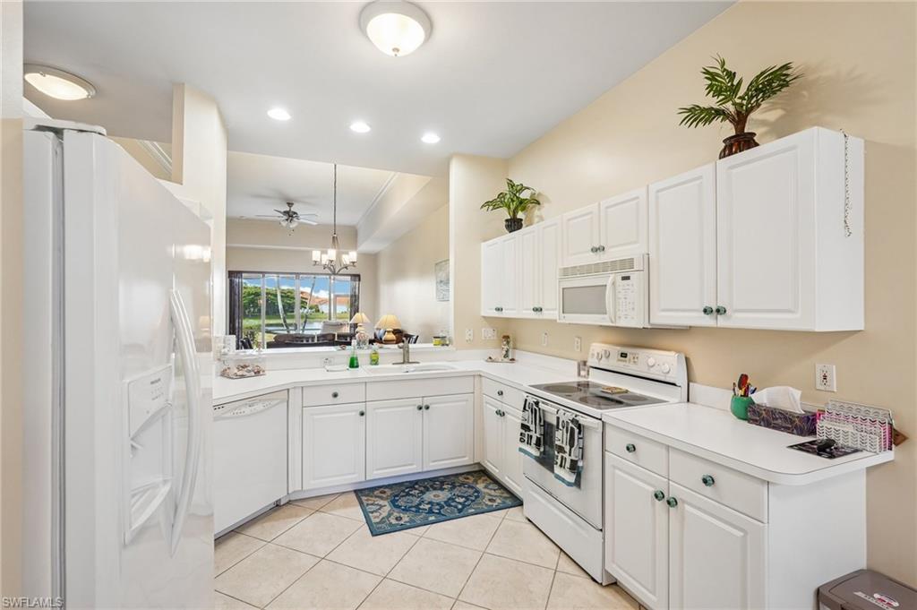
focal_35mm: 16
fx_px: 407
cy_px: 305
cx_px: 458
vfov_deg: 73.7
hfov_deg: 96.8
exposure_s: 1/25
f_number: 8
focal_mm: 16
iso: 400
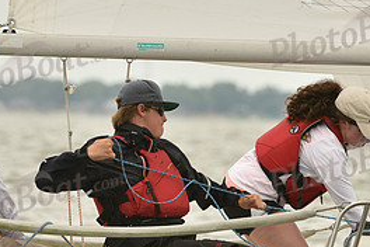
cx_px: 198
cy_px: 253
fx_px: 6320
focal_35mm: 615
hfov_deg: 3.4
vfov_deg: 2.2
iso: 400
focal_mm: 280
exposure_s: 1/800
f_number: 7.1
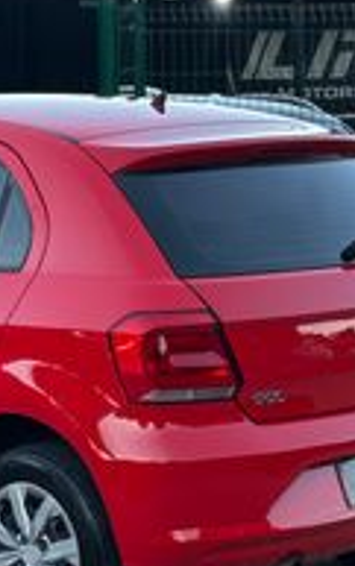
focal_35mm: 124
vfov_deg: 16.8
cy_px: 287
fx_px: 1915
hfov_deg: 10.5
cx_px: 18
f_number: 1.78
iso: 50
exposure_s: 1/121
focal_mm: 6.86
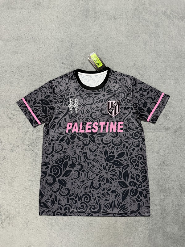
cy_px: 124
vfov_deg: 71.6
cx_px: 92
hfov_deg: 56.8
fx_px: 171
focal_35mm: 24
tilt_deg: -79.1
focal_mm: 6.76
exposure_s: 1/50
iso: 320
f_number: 1.78
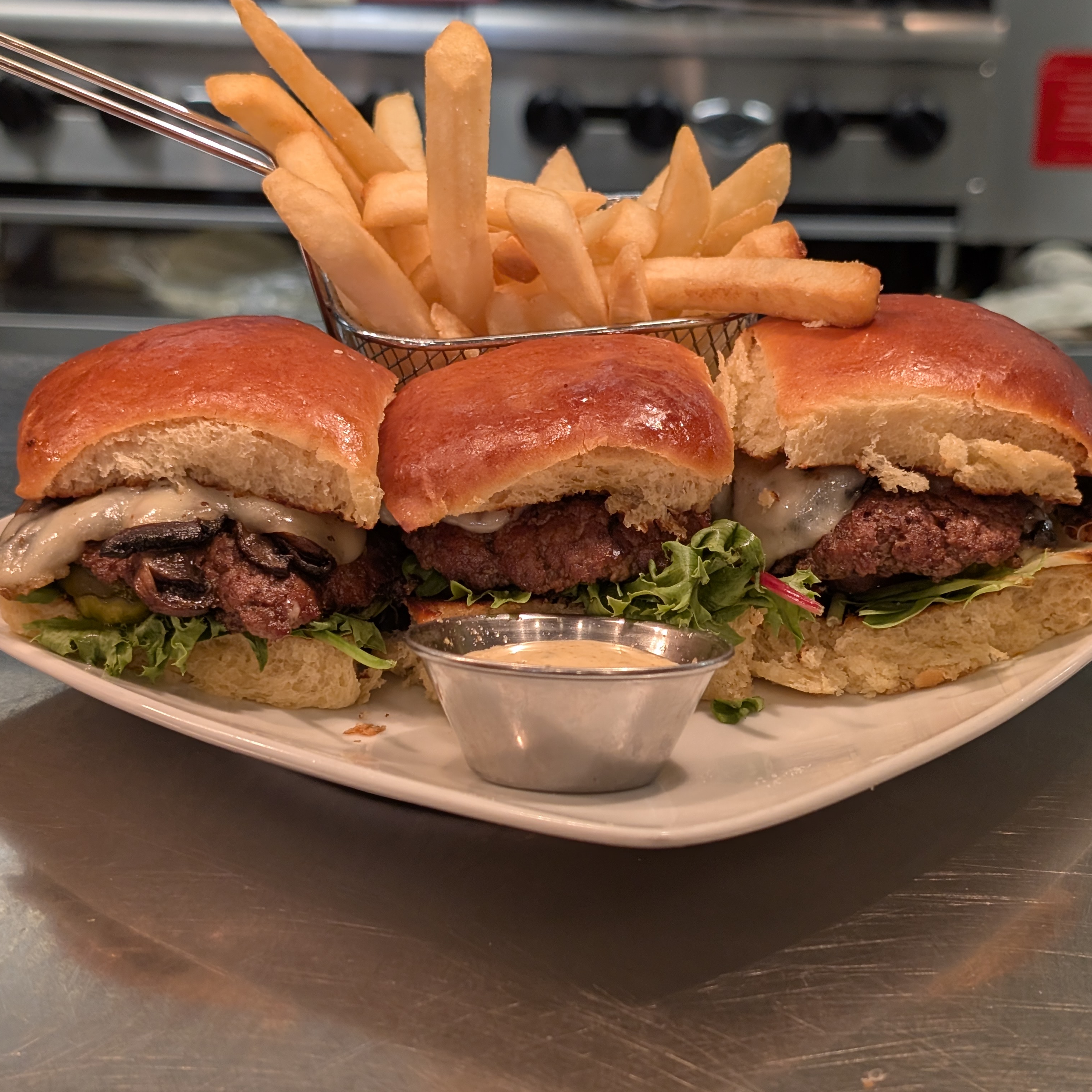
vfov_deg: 29.6
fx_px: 2070
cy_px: 549
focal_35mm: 58
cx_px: 589
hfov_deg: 29.5
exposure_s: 1/120
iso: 130
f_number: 1.68
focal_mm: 6.9
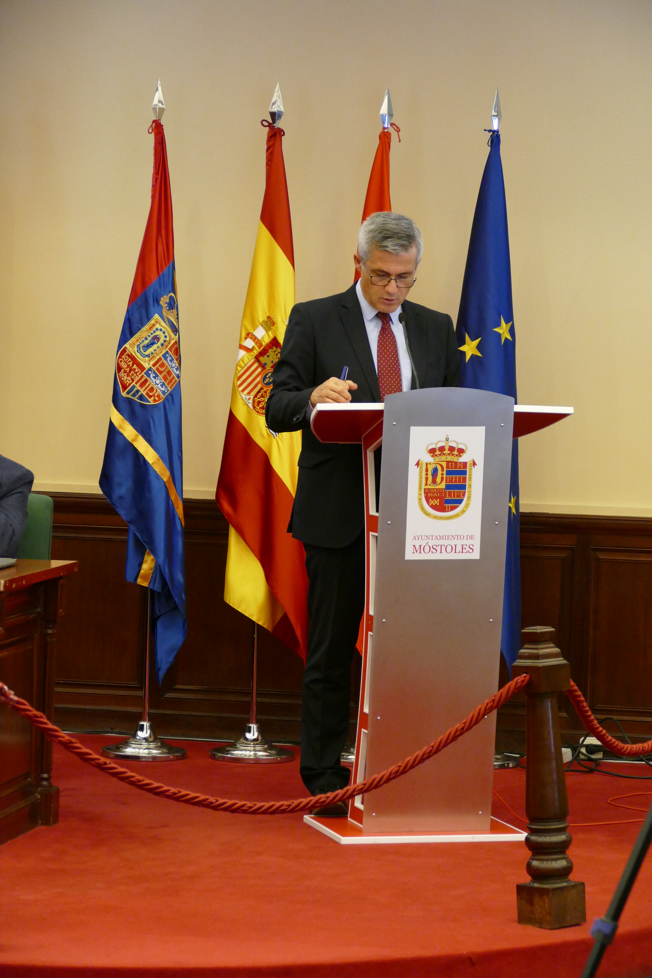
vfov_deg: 16.8
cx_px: 326
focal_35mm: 122
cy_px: 489
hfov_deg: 11.2
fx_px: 3314
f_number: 3.9
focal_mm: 44.41
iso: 1600
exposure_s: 1/80
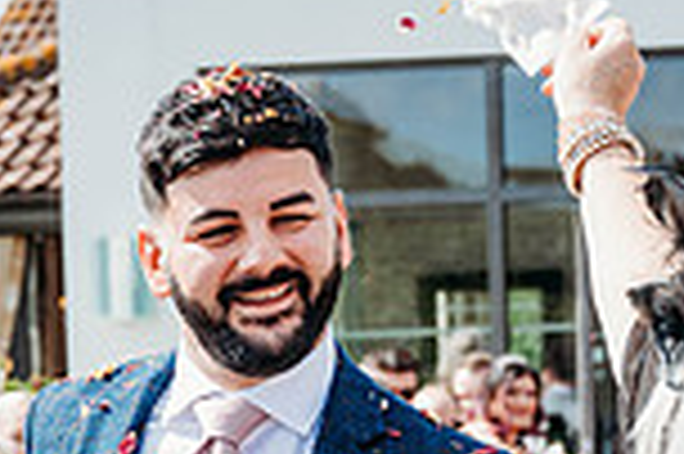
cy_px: 661
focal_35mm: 214
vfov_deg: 6.3
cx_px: 22
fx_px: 4062
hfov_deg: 9.6
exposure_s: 1/800
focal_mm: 56
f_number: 5
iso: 280
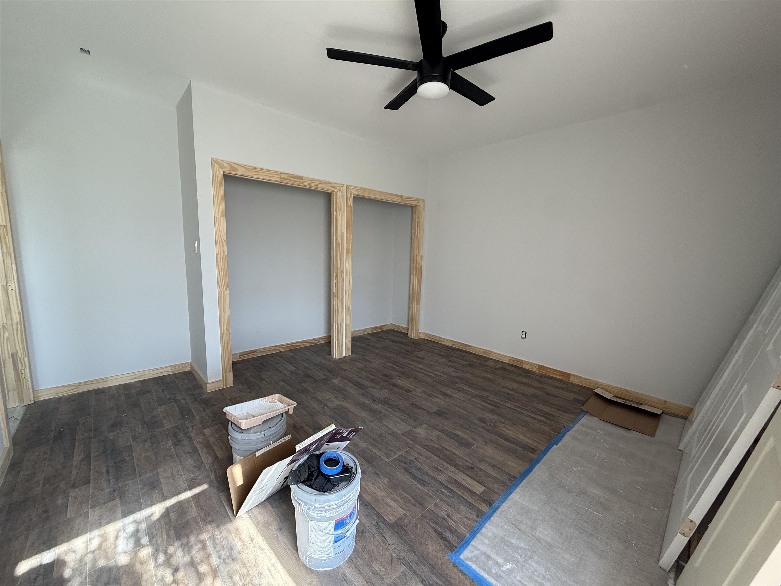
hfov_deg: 102.1
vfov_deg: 85.7
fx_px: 316
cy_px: 293
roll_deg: -1.6
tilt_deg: -8.2
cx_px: 390
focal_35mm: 14
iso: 80
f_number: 2.2
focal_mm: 2.22
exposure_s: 1/99
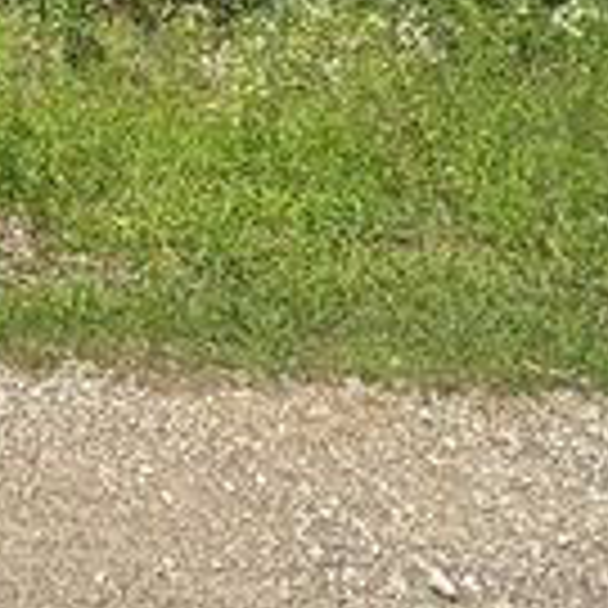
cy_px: -263
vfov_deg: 23.5
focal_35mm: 61
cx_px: -167
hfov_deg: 24.8
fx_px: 1212
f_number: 2.2
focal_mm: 2.22
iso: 50
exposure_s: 1/605
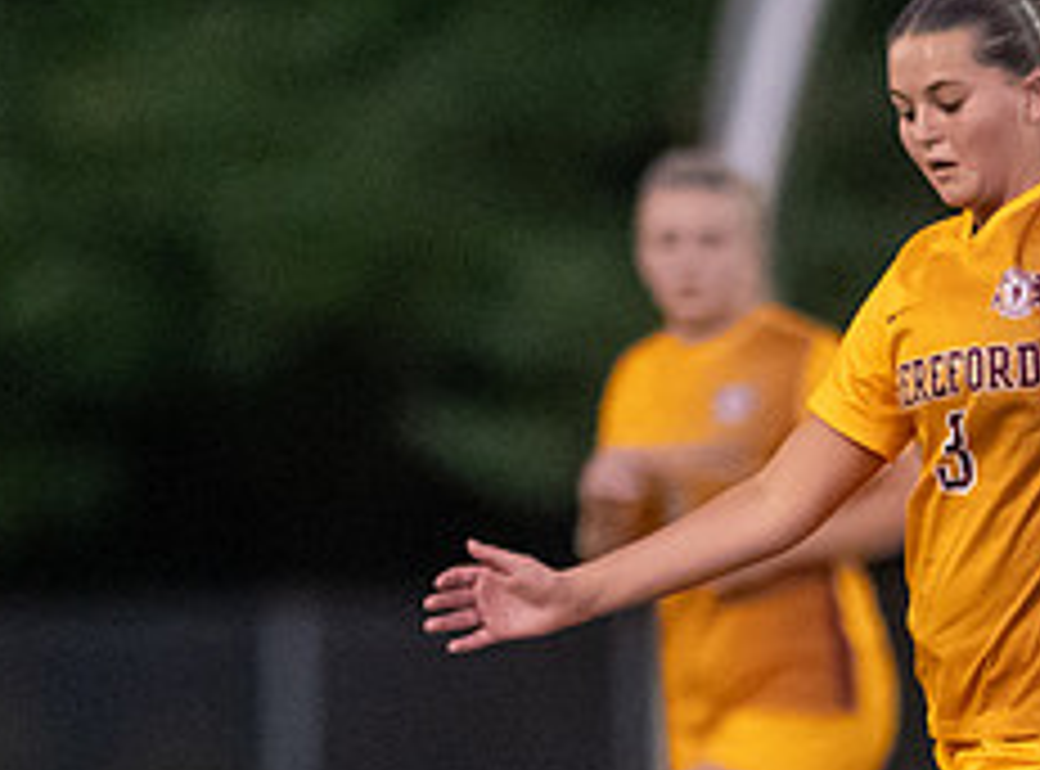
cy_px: 996
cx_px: 1008
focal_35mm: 1638
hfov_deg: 1.2
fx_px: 48983
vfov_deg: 0.9
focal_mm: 300
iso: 7200
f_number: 2.8
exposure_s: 1/1000
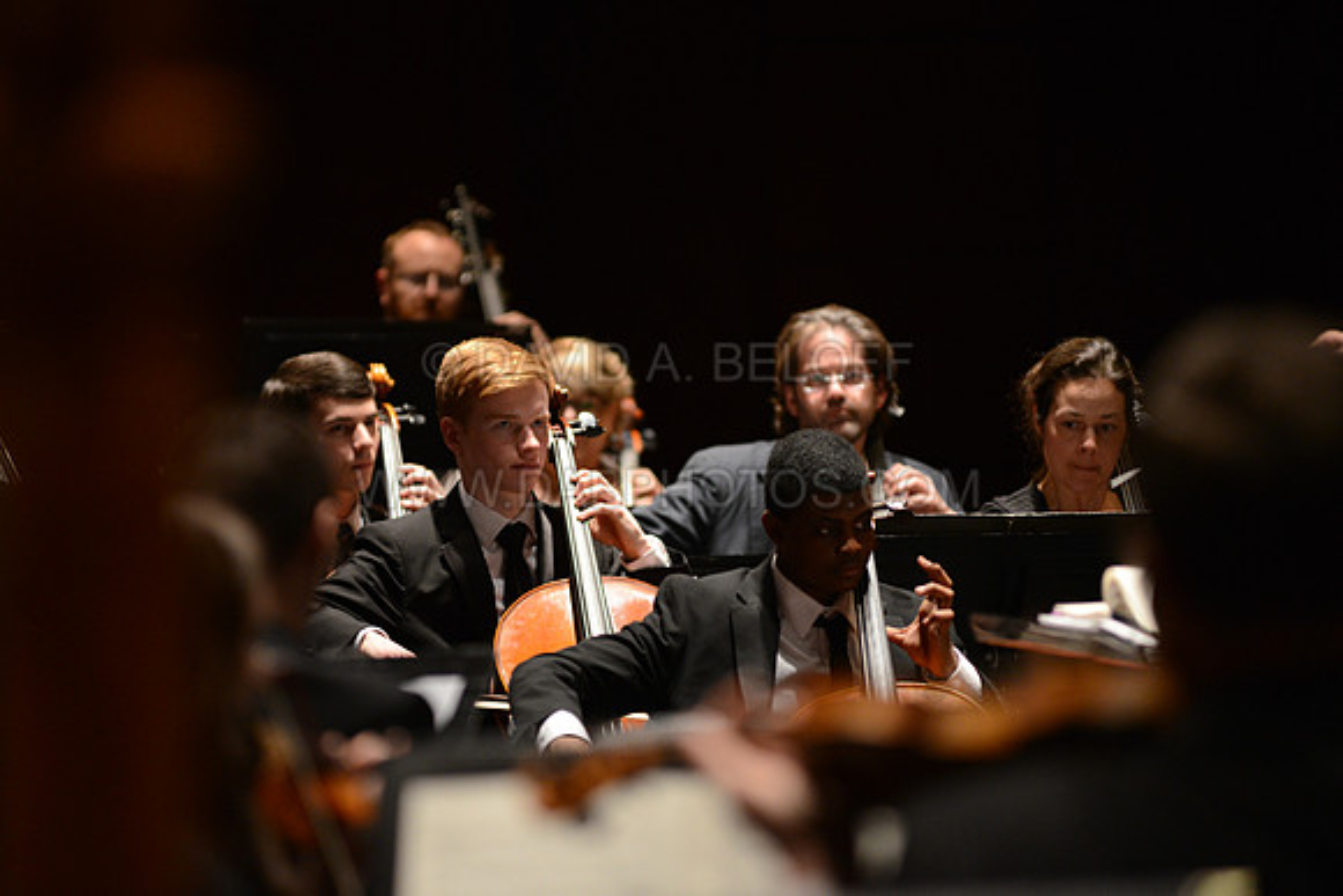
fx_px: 7463
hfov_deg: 10.3
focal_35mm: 200
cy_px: 448
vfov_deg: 6.9
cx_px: 672
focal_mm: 200
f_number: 2.8
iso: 3200
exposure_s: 1/250
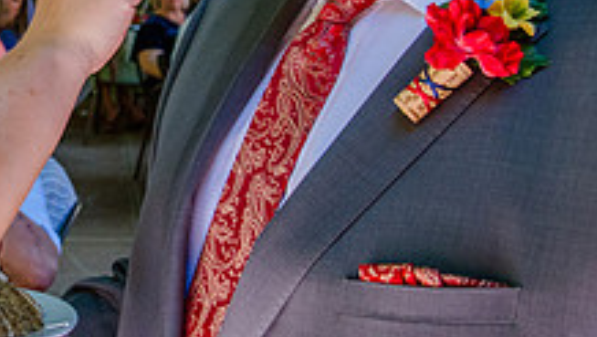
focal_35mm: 96
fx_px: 1521
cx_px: 14
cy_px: -26
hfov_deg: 21.5
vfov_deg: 12.4
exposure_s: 1/640
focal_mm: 30
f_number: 5.6
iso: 1600
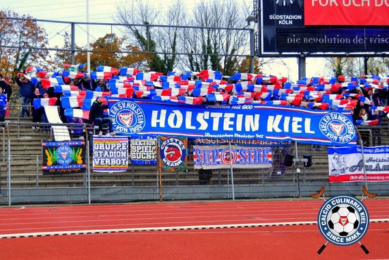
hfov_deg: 38.9
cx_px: 194
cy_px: 130
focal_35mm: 51
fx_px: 551
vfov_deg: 26.5
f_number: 5
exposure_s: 1/80
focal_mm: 34
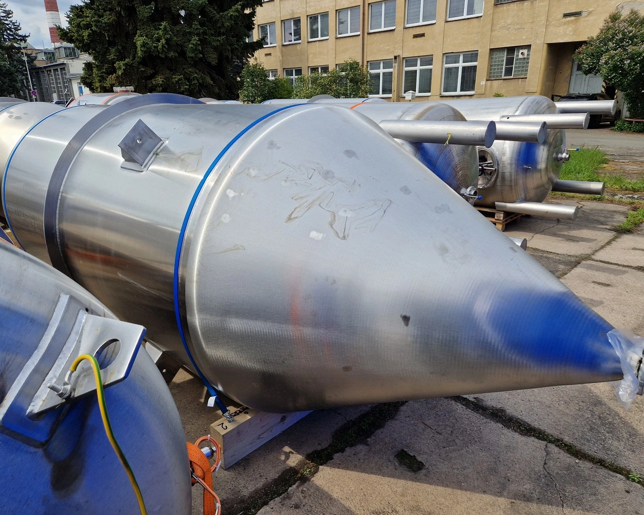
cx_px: 311
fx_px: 458
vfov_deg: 58.8
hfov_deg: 70.3
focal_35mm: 24
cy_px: 258
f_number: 1.8
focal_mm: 5.4
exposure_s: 1/1852
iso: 50
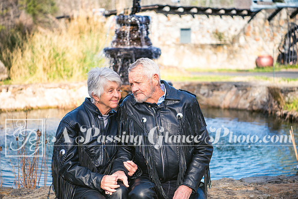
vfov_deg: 19.5
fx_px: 580
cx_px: 149
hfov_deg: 28.8
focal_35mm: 70
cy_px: 100
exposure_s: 1/2500
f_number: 3.2
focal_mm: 70
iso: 800
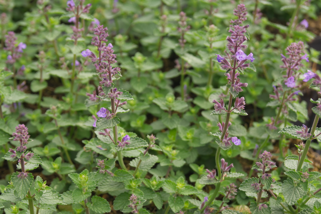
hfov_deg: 24.6
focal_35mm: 82
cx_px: 160
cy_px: 107
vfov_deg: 16.6
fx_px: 736
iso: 160
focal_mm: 55
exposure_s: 1/100
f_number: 8
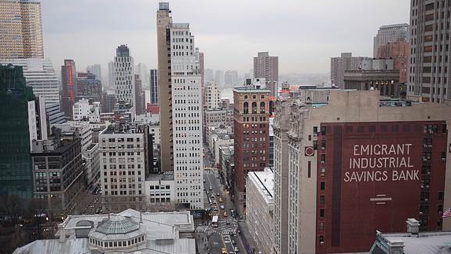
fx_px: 526
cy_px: 152
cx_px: 226
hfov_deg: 46.4
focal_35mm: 44
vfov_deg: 27.1
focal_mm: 20
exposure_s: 1/125
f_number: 1.7
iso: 200
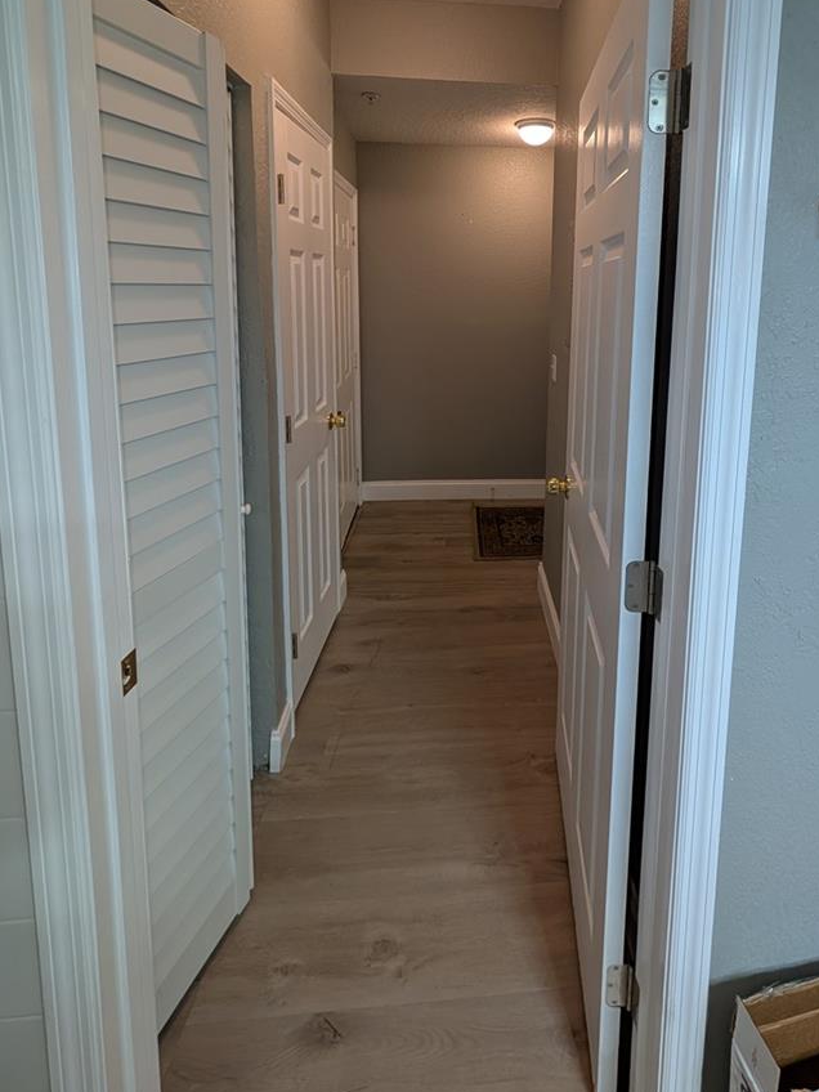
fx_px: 536
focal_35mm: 17
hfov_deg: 73.5
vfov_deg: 87.2
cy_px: 348
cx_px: 509
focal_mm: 2.02
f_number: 1.7
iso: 143
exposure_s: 1/60
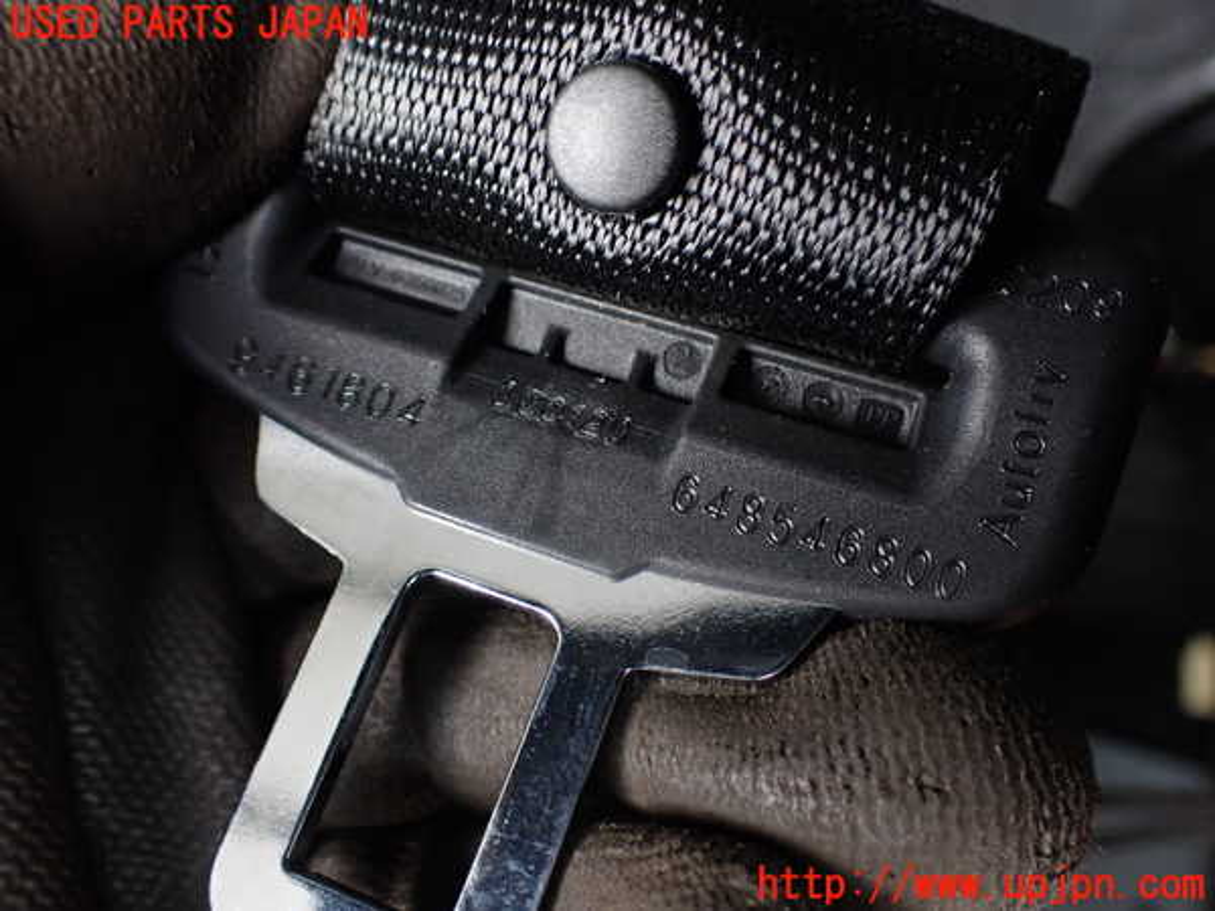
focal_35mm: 30
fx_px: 1053
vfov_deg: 46.8
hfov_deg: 60.0
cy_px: 456
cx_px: 608
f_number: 2.3
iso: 250
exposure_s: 1/125
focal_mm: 5.4
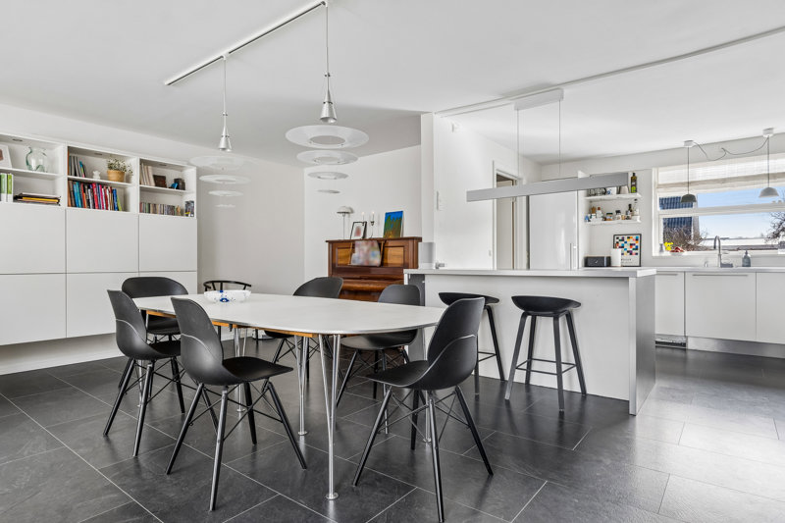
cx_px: 392
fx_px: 458
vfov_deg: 59.5
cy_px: 262
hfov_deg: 81.2
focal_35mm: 21
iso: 200
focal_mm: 14
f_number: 8
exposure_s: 1/8
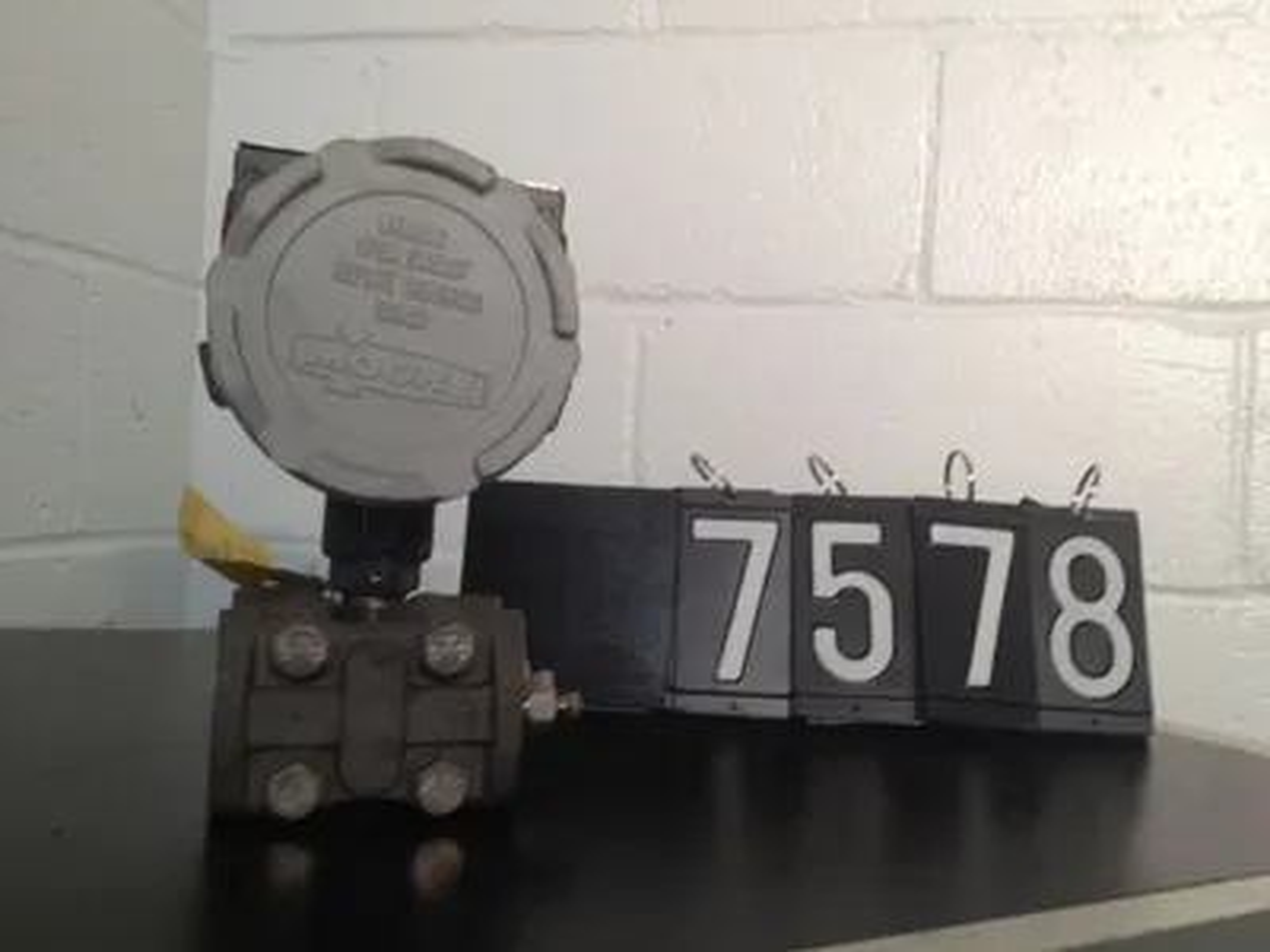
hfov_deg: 52.6
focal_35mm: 35
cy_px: 476
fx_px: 1284
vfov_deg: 40.7
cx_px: 635
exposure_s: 1/24
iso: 50
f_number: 2.4
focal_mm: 4.28
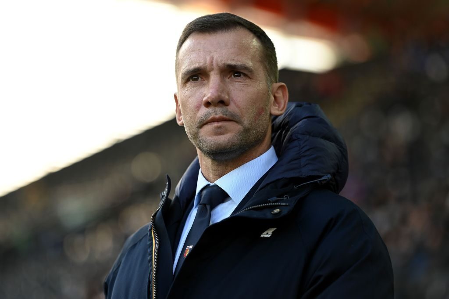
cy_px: 150
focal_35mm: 160
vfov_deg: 8.6
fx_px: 1994
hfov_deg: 12.8
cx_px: 224
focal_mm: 160
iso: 800
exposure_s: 1/2000
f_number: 2.8
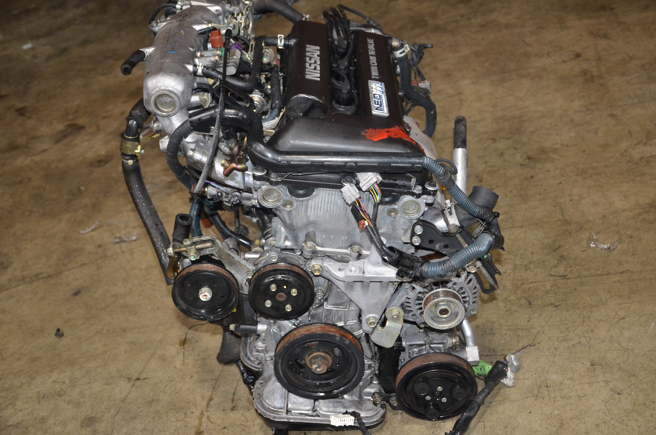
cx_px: 328
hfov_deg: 41.2
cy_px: 218
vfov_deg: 28.0
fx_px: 873
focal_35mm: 48
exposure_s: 1/60
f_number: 4
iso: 800
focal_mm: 32
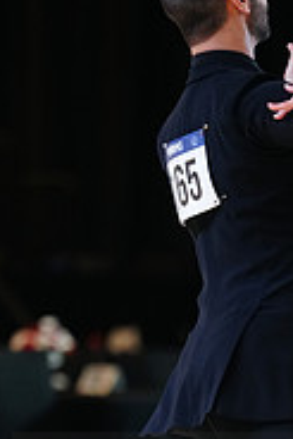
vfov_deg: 3.8
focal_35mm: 536
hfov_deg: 2.6
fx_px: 6531
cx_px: 342
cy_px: 513
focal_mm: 170
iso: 2000
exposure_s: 1/400
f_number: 2.8
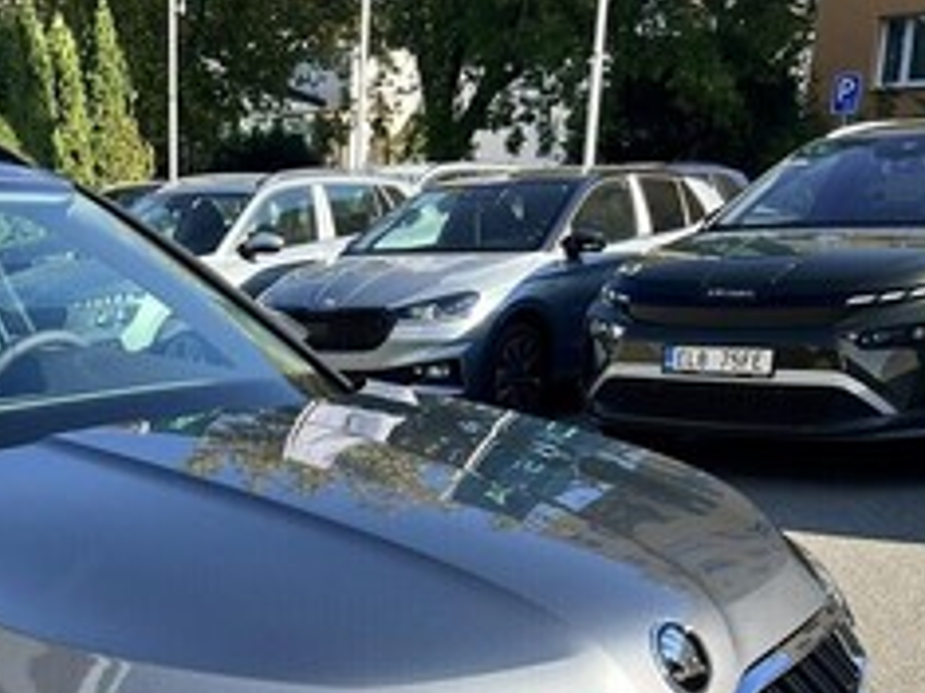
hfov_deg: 30.0
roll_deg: +2.2
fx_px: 1629
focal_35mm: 61
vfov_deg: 22.7
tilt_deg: -18.8
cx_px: 47
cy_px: 746
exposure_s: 1/1135
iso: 50
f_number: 1.5
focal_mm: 5.7
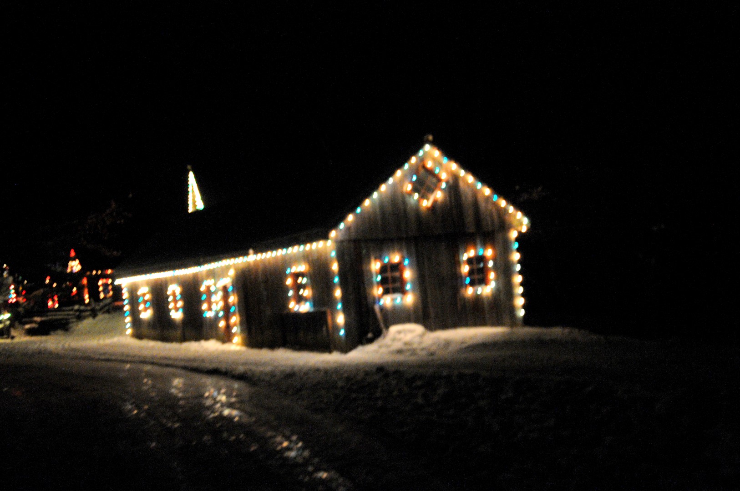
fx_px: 770
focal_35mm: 38
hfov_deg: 51.3
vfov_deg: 35.4
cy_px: 246
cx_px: 370
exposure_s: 1/15
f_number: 4
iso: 3200
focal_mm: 25
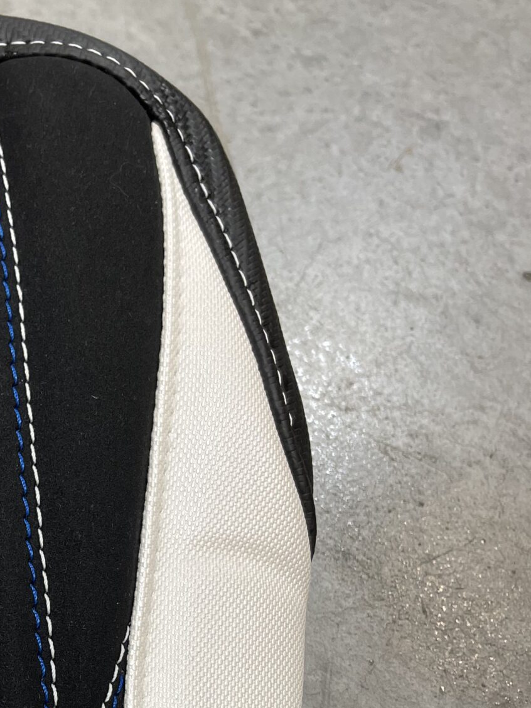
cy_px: 560
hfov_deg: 23.2
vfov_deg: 31.9
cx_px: -66
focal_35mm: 59
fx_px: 1207
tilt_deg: -57.8
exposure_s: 1/121
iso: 125
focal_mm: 5.1
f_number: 1.6
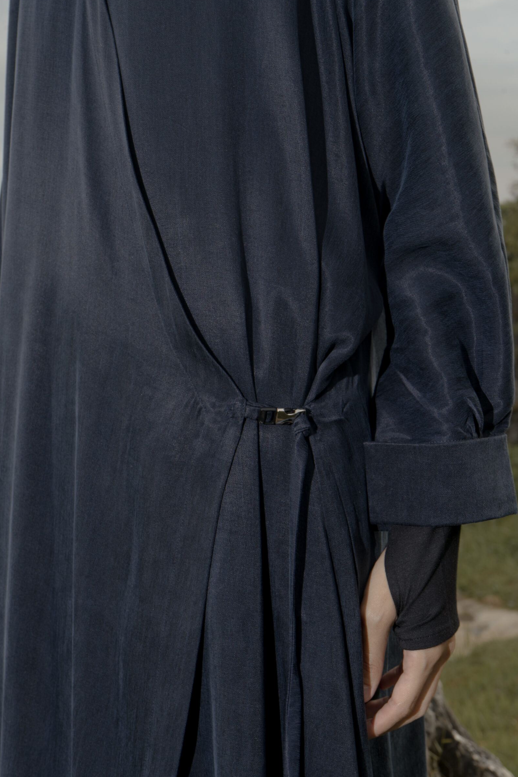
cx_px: 276
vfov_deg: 33.9
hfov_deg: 23.0
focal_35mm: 59
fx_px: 1273
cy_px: 402
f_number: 13
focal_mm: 55
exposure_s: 1/100
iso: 200
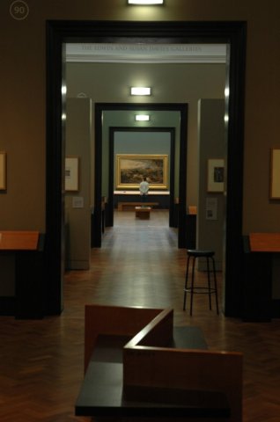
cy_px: 211
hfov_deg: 20.5
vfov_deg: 30.6
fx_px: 773
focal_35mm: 66
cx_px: 140
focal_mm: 44
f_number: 4.5
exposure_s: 1/8
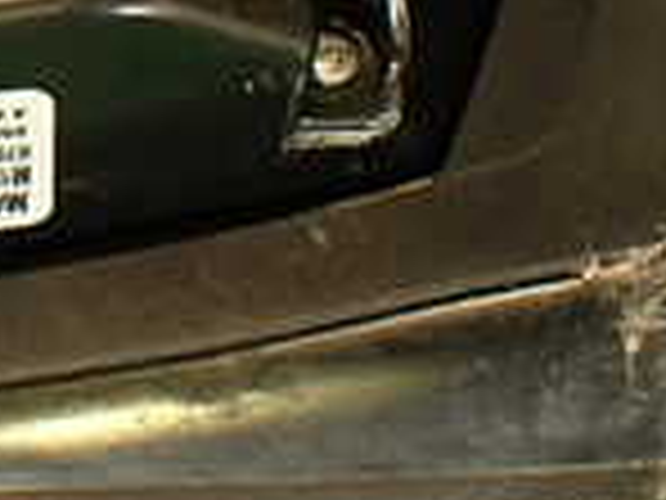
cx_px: -126
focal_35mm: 130
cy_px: -41
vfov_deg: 11.3
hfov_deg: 14.7
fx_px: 2501
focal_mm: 5.79
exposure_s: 1/30
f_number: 2.4
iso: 200
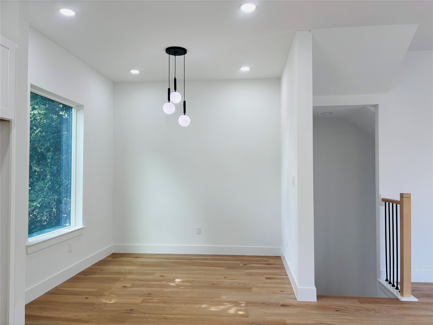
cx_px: 216
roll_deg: +0.2
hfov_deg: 67.3
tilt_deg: +1.3
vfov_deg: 53.1
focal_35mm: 26
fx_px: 325
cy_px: 162
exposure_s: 1/154
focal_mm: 5.96
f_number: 1.6
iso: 50
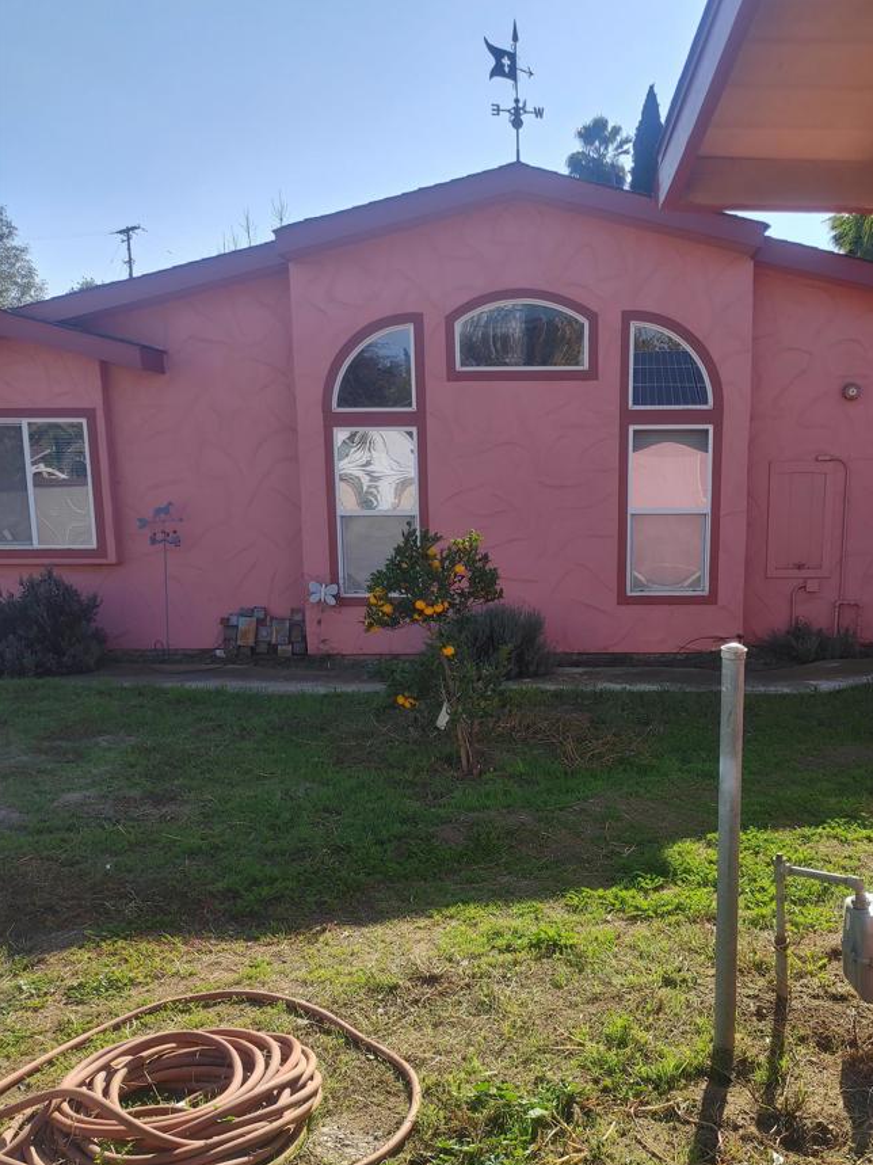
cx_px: 516
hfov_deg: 45.2
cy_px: 670
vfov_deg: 58.1
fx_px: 1043
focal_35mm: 31
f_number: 1.8
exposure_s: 1/1389
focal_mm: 5.58
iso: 50
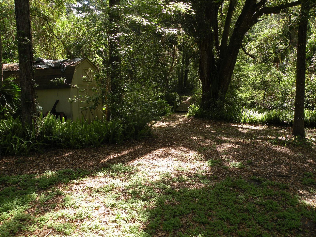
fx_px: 246
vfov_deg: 51.4
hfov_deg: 65.3
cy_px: 118
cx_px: 158
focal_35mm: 27
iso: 64
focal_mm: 4.7
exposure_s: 1/101
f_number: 4
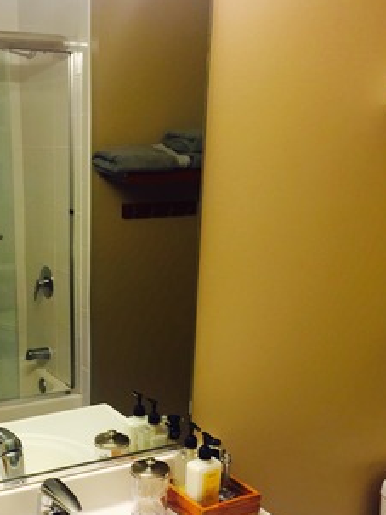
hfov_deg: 30.9
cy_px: 360
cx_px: 90
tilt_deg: -17.6
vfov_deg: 40.5
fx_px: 684
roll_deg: -0.6
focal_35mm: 46
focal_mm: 4.15
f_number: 2.2
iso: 32
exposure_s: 1/40
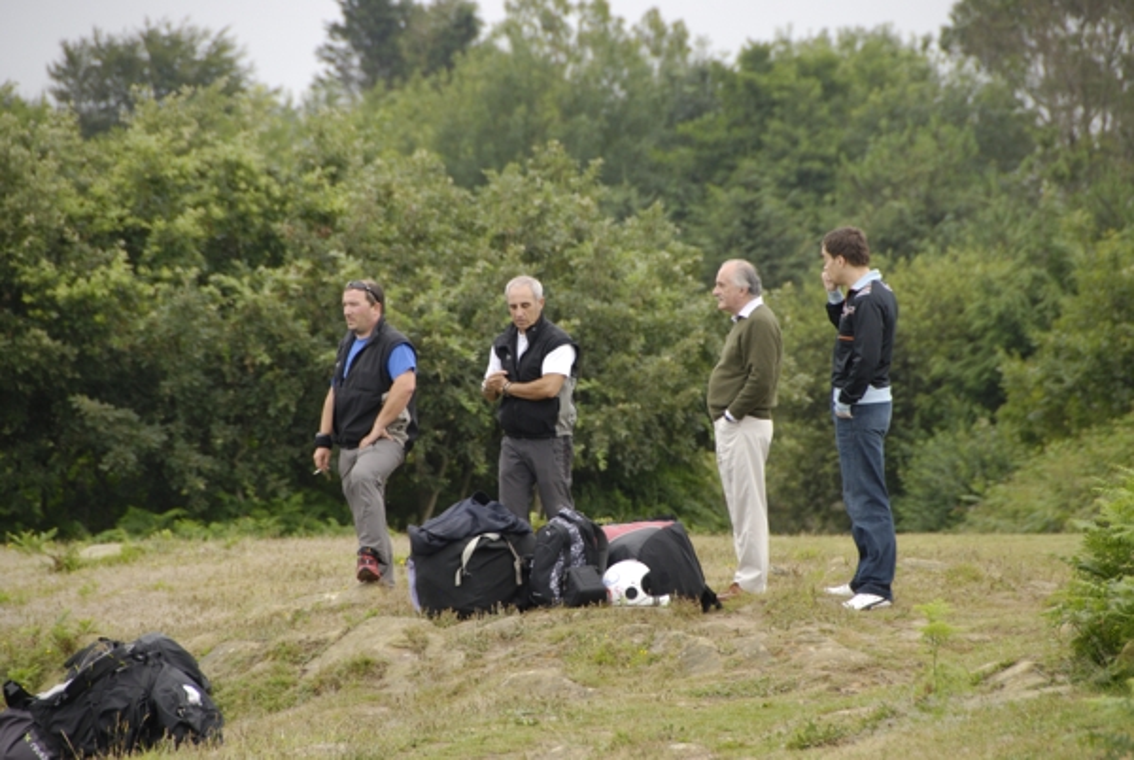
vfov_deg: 4.6
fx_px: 9464
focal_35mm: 300
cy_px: 380
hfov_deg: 6.9
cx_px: 567
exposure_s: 1/250
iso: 400
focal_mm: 200
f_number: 7.1
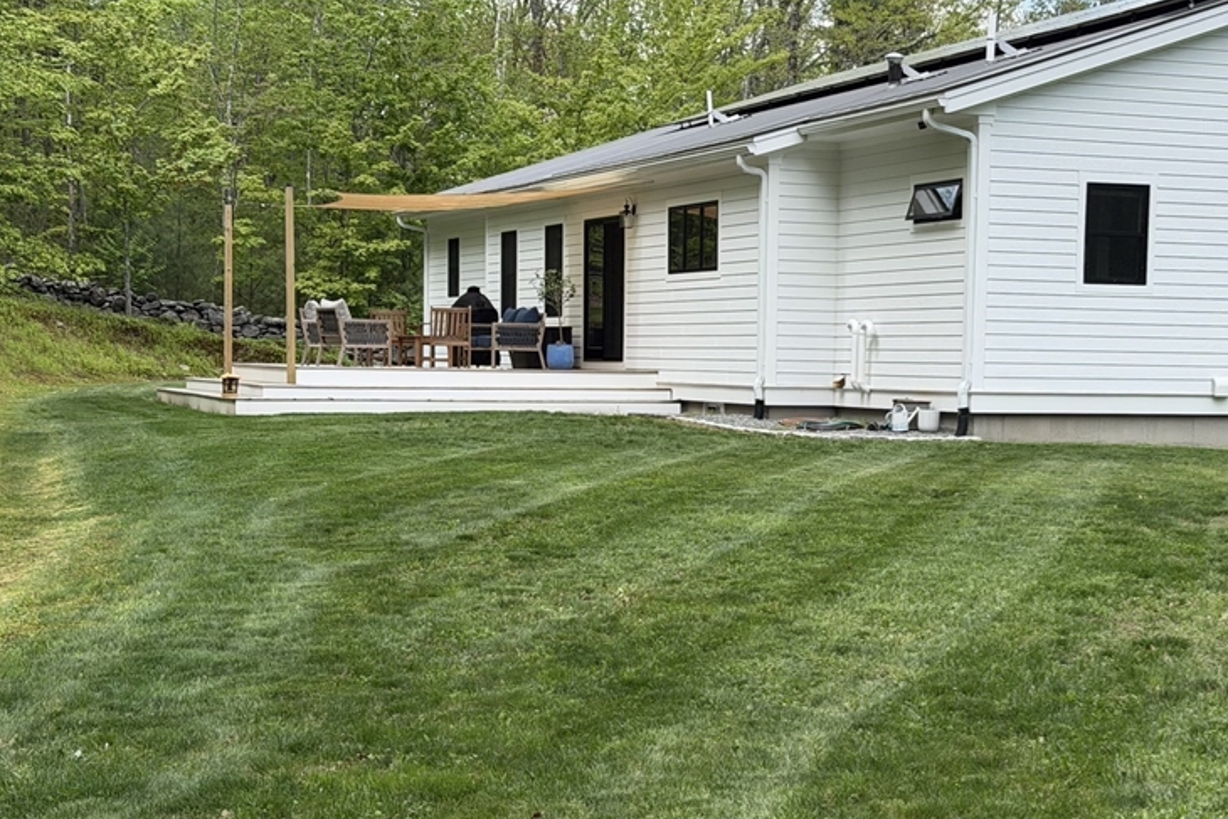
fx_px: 2388
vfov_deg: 19.4
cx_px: 764
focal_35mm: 70
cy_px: 503
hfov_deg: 28.7
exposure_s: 1/1429
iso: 64
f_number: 1.78
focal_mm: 6.76
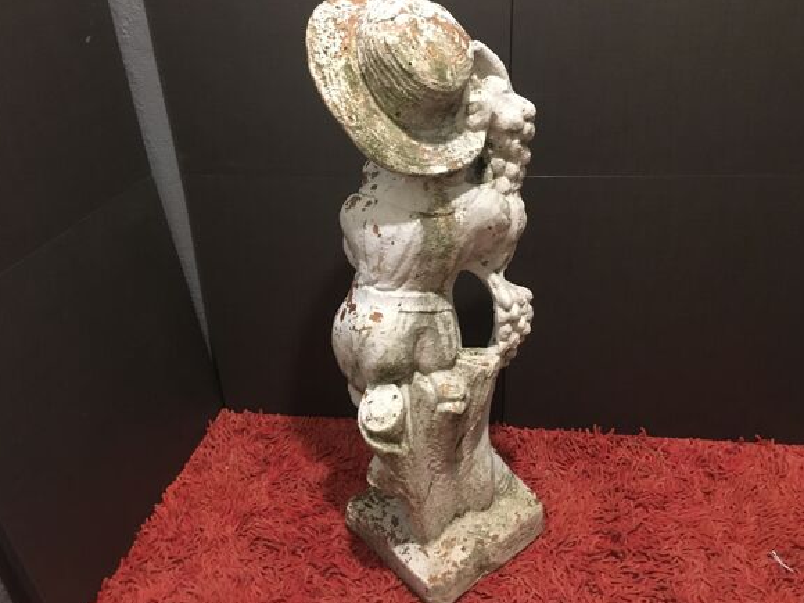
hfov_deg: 60.0
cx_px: 406
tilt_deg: -27.9
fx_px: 697
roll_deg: +3.4
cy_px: 304
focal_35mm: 30
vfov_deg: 46.8
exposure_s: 1/17
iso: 250
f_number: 2.2
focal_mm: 4.15
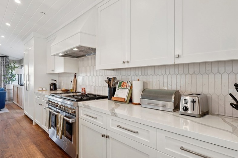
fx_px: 139
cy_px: 81
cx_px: 116
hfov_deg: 81.2
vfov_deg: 59.5
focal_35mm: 21
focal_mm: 16
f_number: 8
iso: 400
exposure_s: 1/15
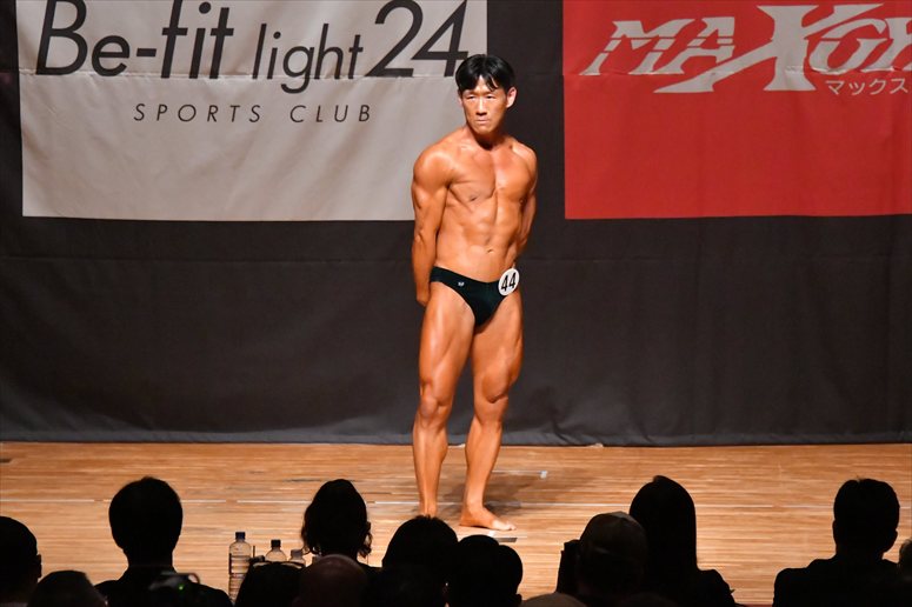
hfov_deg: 8.6
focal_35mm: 240
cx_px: 456
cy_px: 304
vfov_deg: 5.7
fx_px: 6077
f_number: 5.6
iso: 12800
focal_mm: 160
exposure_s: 1/400
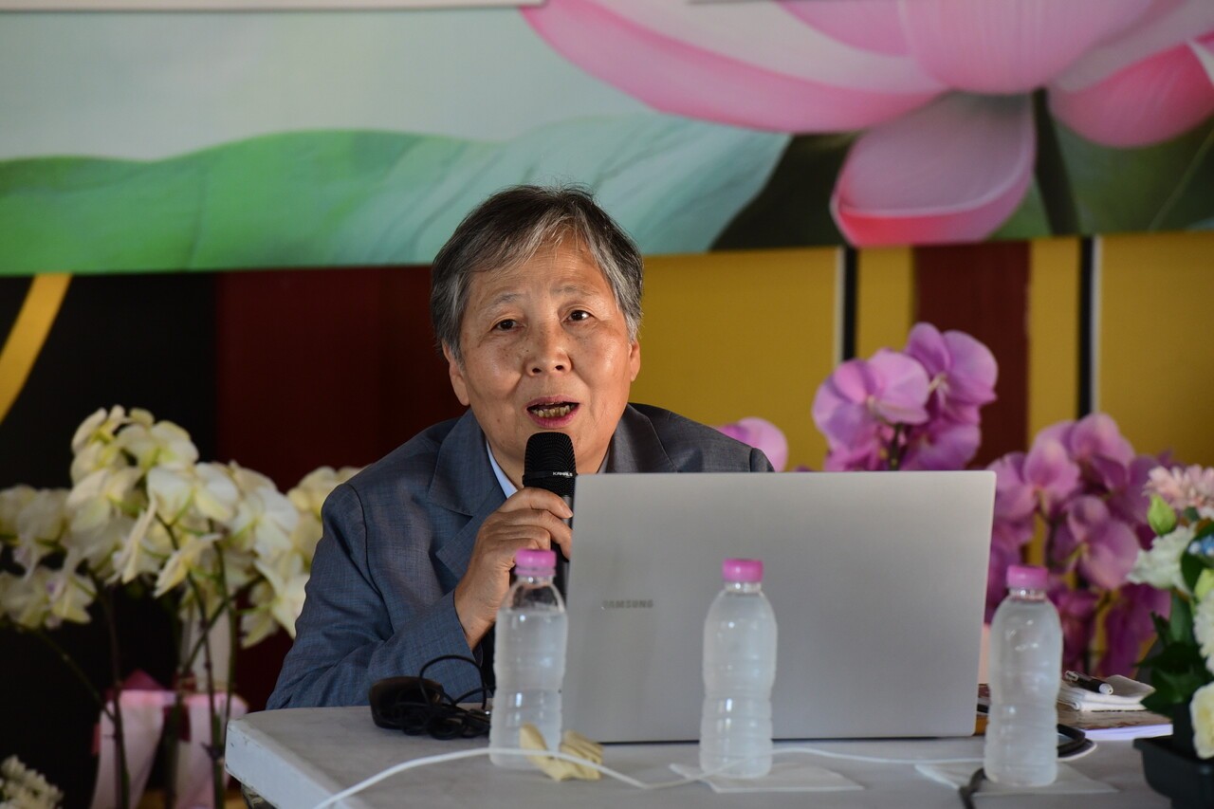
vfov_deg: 6.9
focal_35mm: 200
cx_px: 607
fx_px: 6743
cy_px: 404
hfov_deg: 10.3
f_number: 5
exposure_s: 1/125
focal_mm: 200
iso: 2000
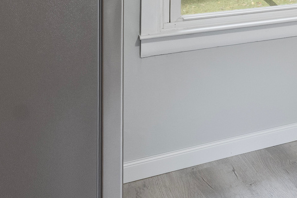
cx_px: 566
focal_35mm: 70
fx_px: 578
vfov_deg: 17.9
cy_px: -78
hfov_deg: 19.4
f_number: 8
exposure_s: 1/3
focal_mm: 14
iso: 800
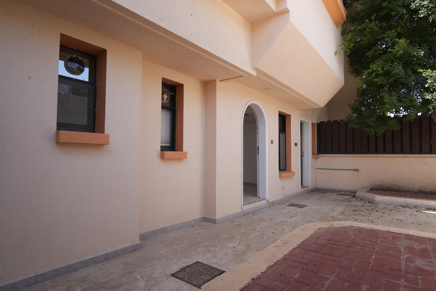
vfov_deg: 61.9
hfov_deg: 84.0
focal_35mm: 20
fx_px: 242
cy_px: 146
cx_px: 218
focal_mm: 20
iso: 160
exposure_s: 1/90
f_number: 9.5
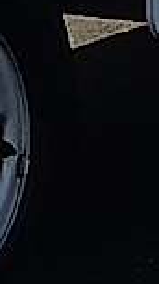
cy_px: -486
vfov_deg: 4.4
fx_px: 3585
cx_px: -372
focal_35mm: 478
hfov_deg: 2.5
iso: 77
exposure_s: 1/10000
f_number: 1.8
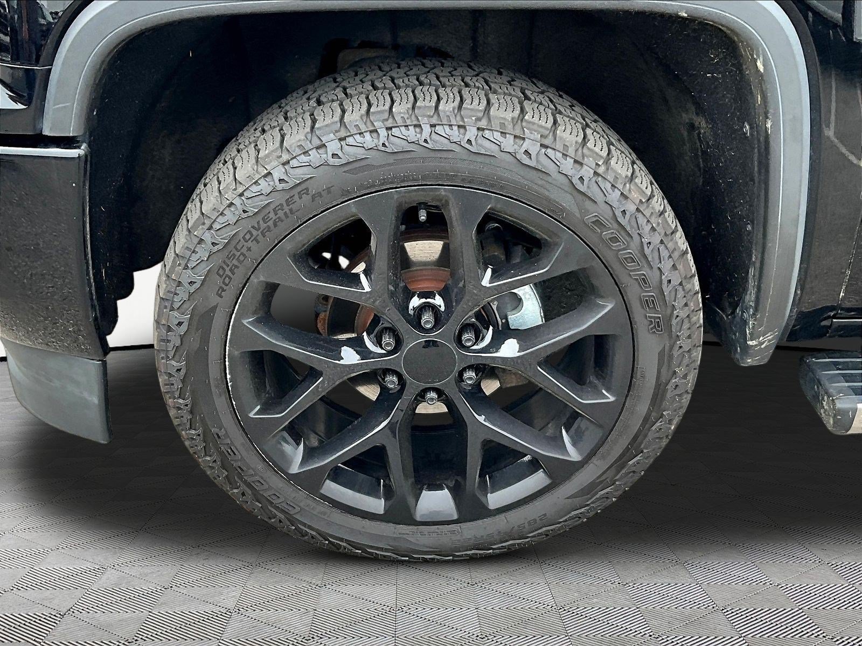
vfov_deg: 48.2
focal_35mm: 29
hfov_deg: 61.7
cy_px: 323
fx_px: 722
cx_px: 431
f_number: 1.8
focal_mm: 3
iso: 25
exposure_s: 1/280
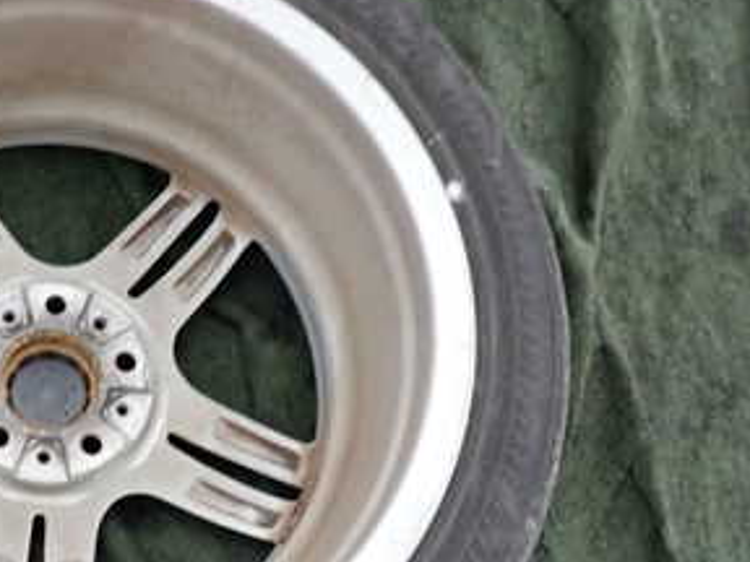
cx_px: 55
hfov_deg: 34.5
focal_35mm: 52
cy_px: 422
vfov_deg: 27.6
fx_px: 1127
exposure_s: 1/30
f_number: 2
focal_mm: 4.5
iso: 640
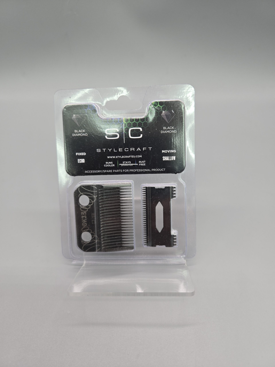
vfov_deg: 73.9
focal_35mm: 23
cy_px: 184
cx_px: 138
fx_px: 244
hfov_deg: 58.9
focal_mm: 5.4
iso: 80
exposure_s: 1/180
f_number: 1.8
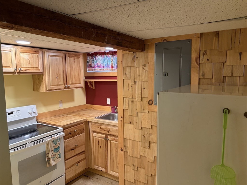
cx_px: 124
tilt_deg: -5.3
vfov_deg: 53.1
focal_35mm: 26
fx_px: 186
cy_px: 92
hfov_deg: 67.3
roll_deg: +0.3
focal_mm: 5.96
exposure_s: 1/60
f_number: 1.6
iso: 160
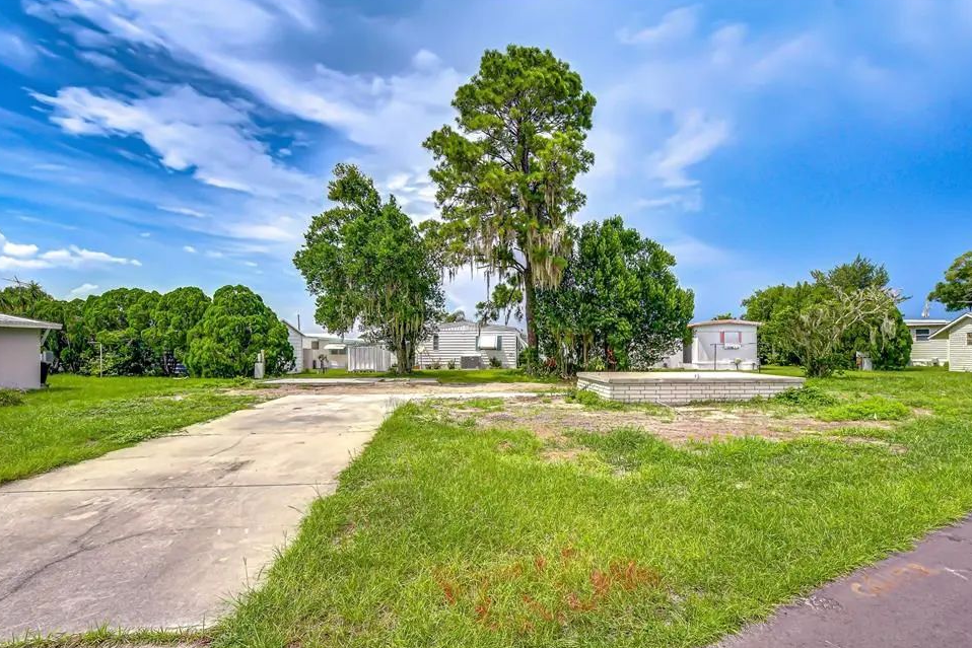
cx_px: 491
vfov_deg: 73.7
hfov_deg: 96.7
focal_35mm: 16
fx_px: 432
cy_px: 337
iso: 400
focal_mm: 10
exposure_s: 1/1250
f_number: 8
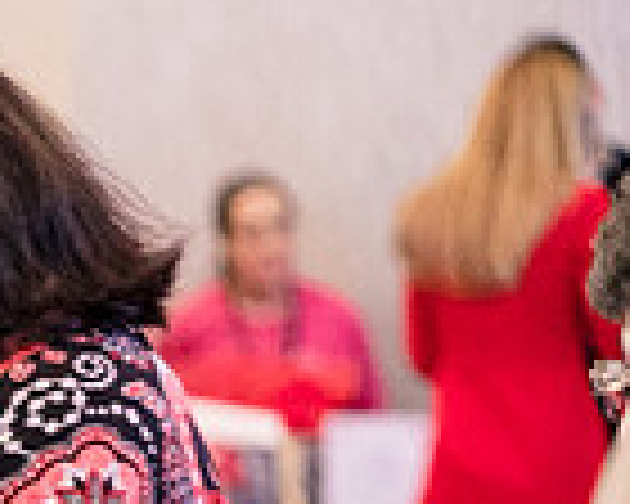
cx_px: -666
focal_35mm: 338
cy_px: 830
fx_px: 6302
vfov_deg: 4.5
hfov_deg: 5.6
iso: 5000
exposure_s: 1/60
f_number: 2.8
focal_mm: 87
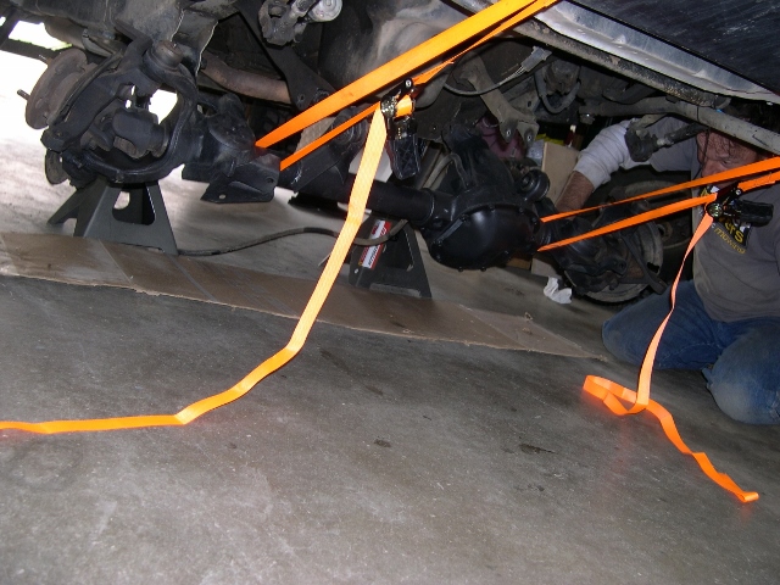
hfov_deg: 49.0
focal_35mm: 38
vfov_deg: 37.7
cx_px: 390
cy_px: 292
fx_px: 856
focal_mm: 8
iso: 100
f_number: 2.8
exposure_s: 1/60
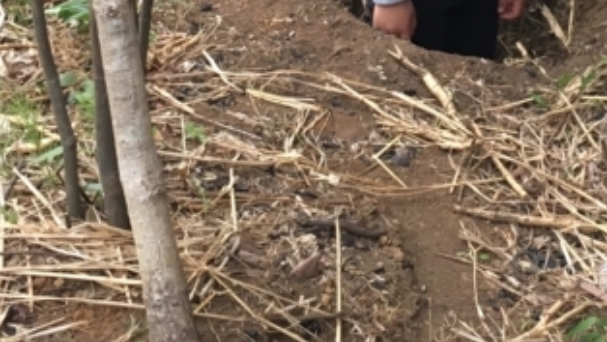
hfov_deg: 20.6
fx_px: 1659
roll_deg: -1.9
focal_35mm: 103
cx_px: 418
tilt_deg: -17.3
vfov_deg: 11.1
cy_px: -228
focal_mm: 4.15
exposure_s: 1/30
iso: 25
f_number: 2.2
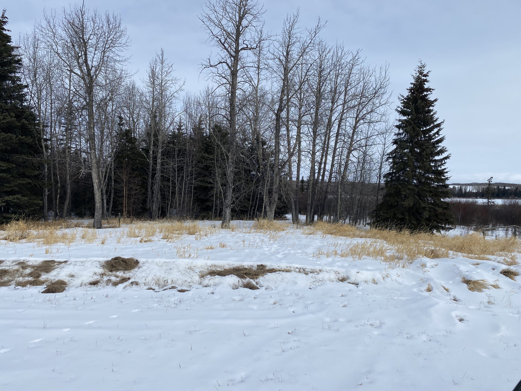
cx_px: 260
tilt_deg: -3.6
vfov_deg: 53.1
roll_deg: -1.5
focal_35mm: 26
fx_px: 391
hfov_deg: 67.3
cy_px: 196
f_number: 1.8
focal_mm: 4.25
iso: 32
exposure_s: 1/4608
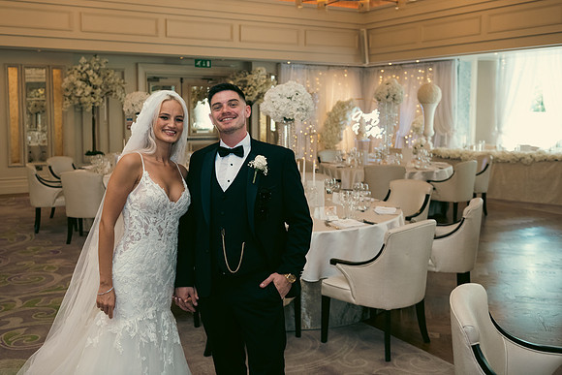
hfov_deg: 49.0
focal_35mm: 39
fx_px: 616
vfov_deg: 33.8
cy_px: 164
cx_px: 265
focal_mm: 35
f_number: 3.5
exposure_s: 1/160
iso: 640
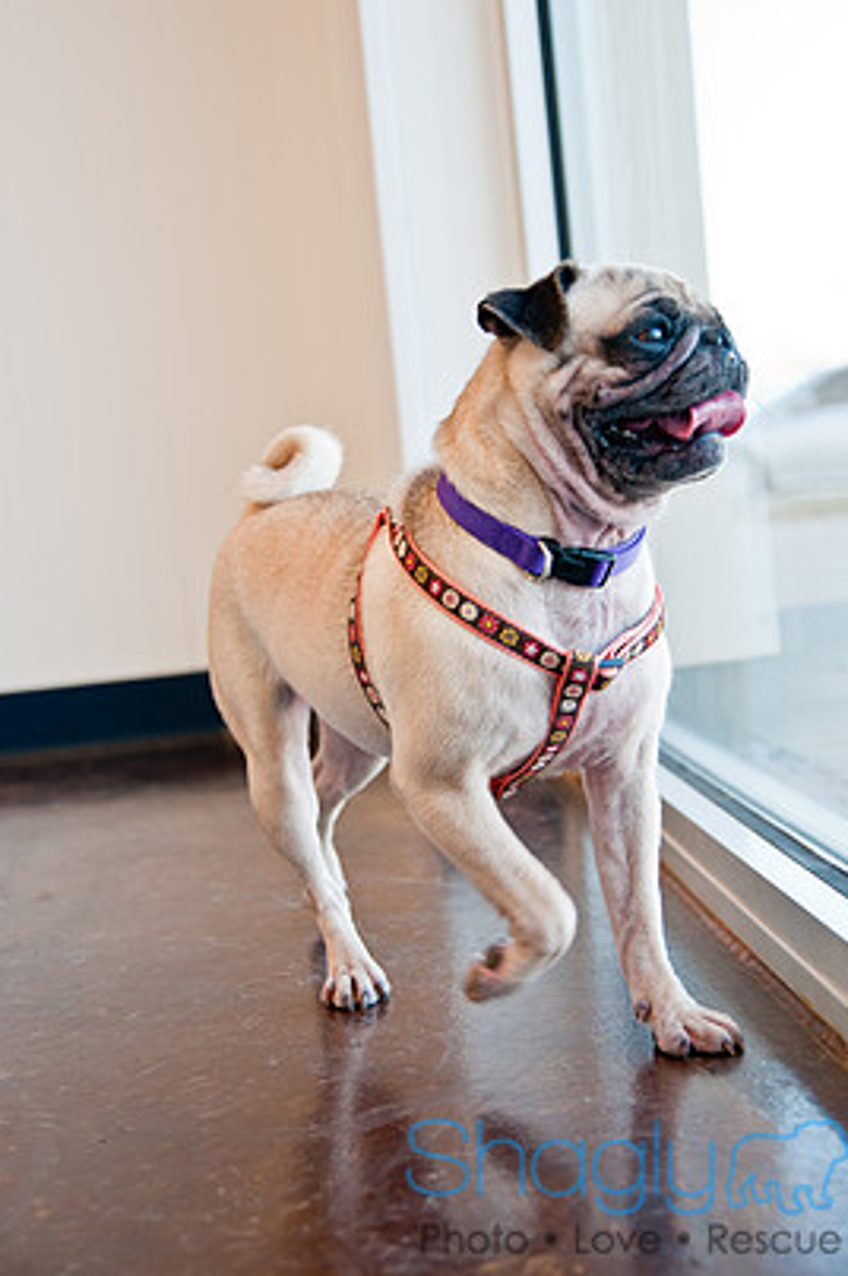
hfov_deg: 23.7
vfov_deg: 35.1
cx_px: 432
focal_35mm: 57
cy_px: 605
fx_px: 2017
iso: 400
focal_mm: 34
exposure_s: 1/160
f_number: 3.2
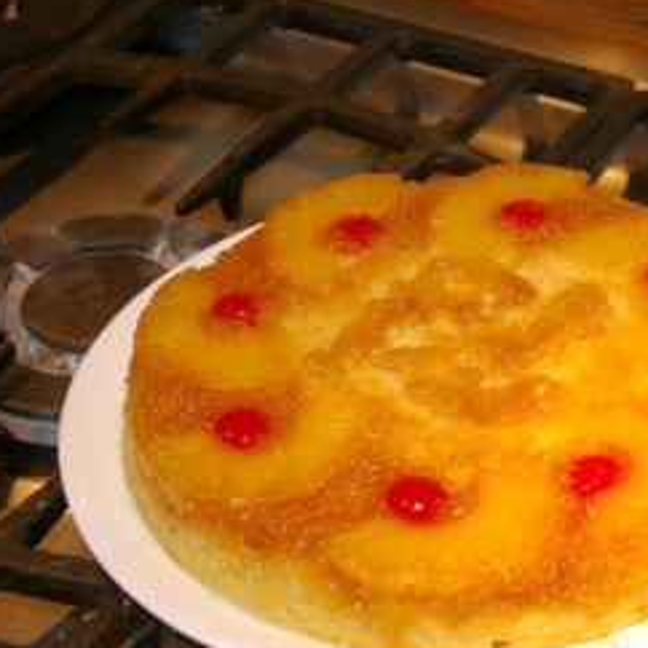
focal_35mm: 87
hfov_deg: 19.7
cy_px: 387
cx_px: 528
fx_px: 1840
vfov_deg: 20.0
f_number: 4
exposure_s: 1/60
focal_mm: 33
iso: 200
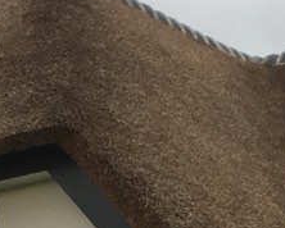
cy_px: 461
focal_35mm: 204
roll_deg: -0.9
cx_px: 200
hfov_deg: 9.4
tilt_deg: +7.3
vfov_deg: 7.3
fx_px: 1722
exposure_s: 1/100
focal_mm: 4.15
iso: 32
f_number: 2.2
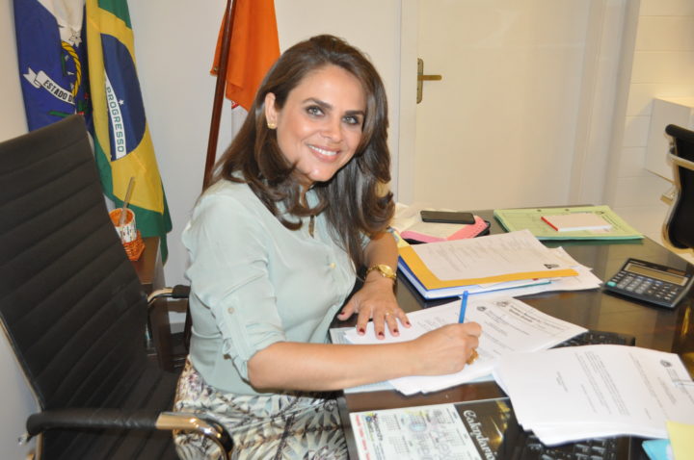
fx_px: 635
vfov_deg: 39.9
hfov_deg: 57.3
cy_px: 230
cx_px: 347
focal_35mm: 33
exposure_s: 1/60
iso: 1600
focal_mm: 22
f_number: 5.6
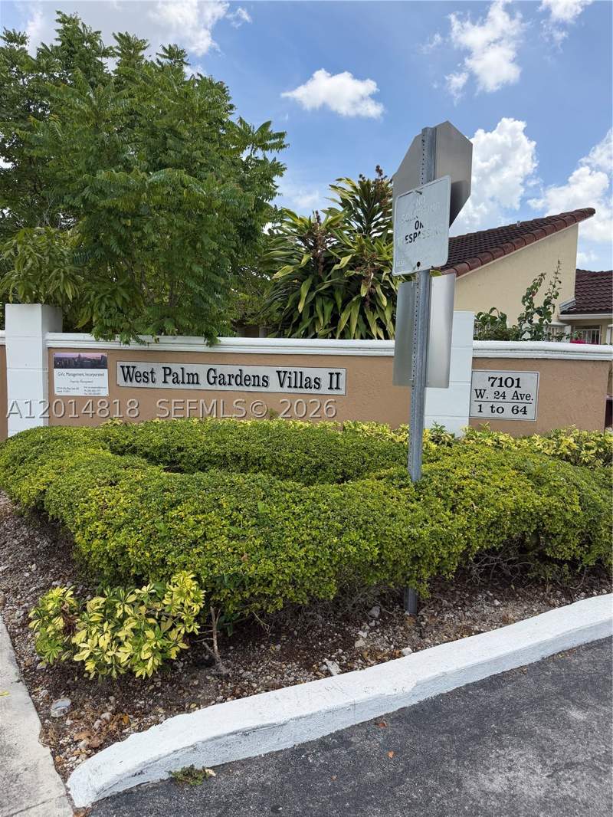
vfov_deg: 71.6
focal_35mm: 24
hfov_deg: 56.8
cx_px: 306
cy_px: 408
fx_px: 566
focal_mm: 6.76
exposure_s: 1/3759
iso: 100
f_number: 1.78
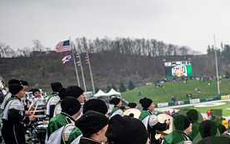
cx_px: 236
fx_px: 326
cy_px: 149
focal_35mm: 52
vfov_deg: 23.7
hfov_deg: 34.8
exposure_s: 1/500
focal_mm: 24
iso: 160
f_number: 2.8
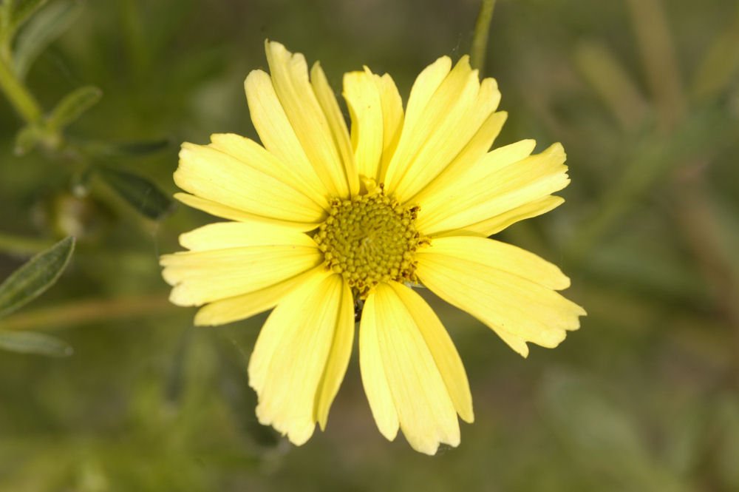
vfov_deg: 8.7
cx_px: 370
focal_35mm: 158
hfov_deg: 13.1
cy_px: 246
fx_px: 3230
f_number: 7.1
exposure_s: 1/640
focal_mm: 105
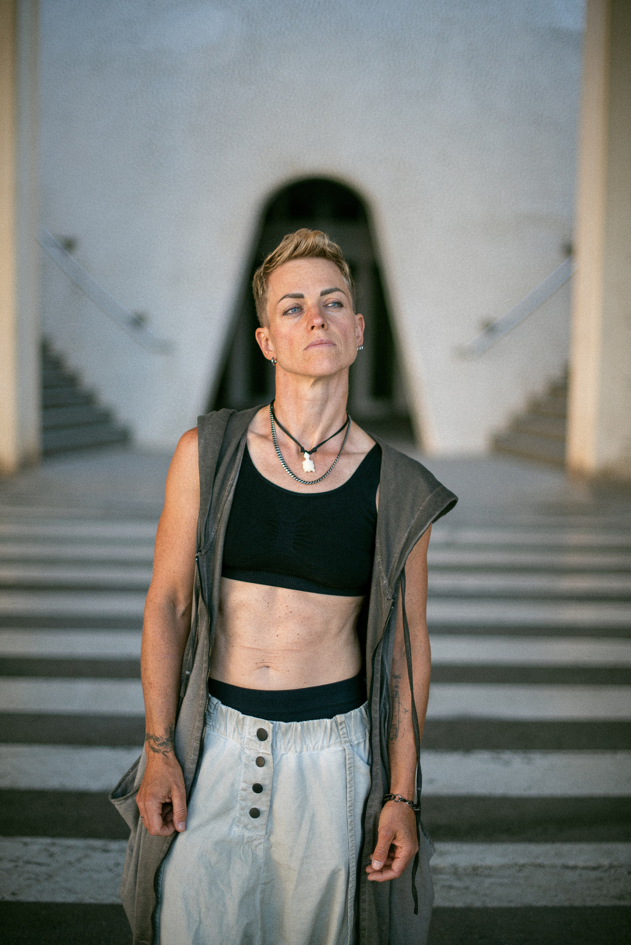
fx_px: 1313
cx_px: 316
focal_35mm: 50
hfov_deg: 27.0
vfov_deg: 39.6
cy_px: 472
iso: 250
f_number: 1.4
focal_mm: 50
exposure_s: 1/400
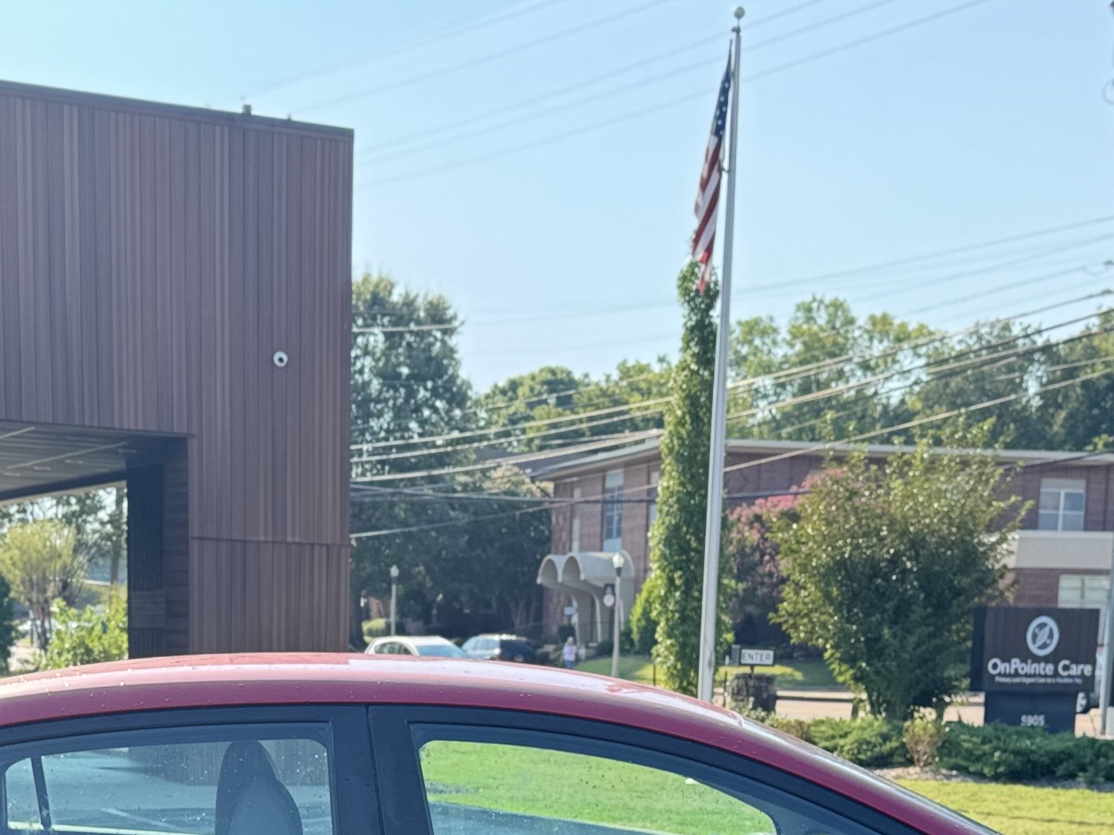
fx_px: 2156
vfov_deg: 20.6
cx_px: 423
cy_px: 976
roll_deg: -1.6
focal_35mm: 67
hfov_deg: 28.9
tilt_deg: -8.0
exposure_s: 1/938
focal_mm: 6.76
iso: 80
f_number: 1.78
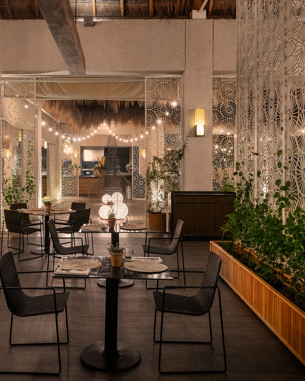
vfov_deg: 52.8
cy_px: 191
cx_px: 141
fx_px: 384
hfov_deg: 43.3
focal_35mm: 34
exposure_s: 1
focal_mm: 24
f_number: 9.5
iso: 500
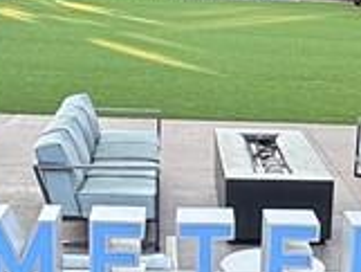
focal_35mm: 89
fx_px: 929
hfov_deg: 21.5
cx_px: 325
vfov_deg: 16.4
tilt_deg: -17.9
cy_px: 254
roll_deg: -3.3
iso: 50
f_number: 2.2
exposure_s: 1/99
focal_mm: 2.22
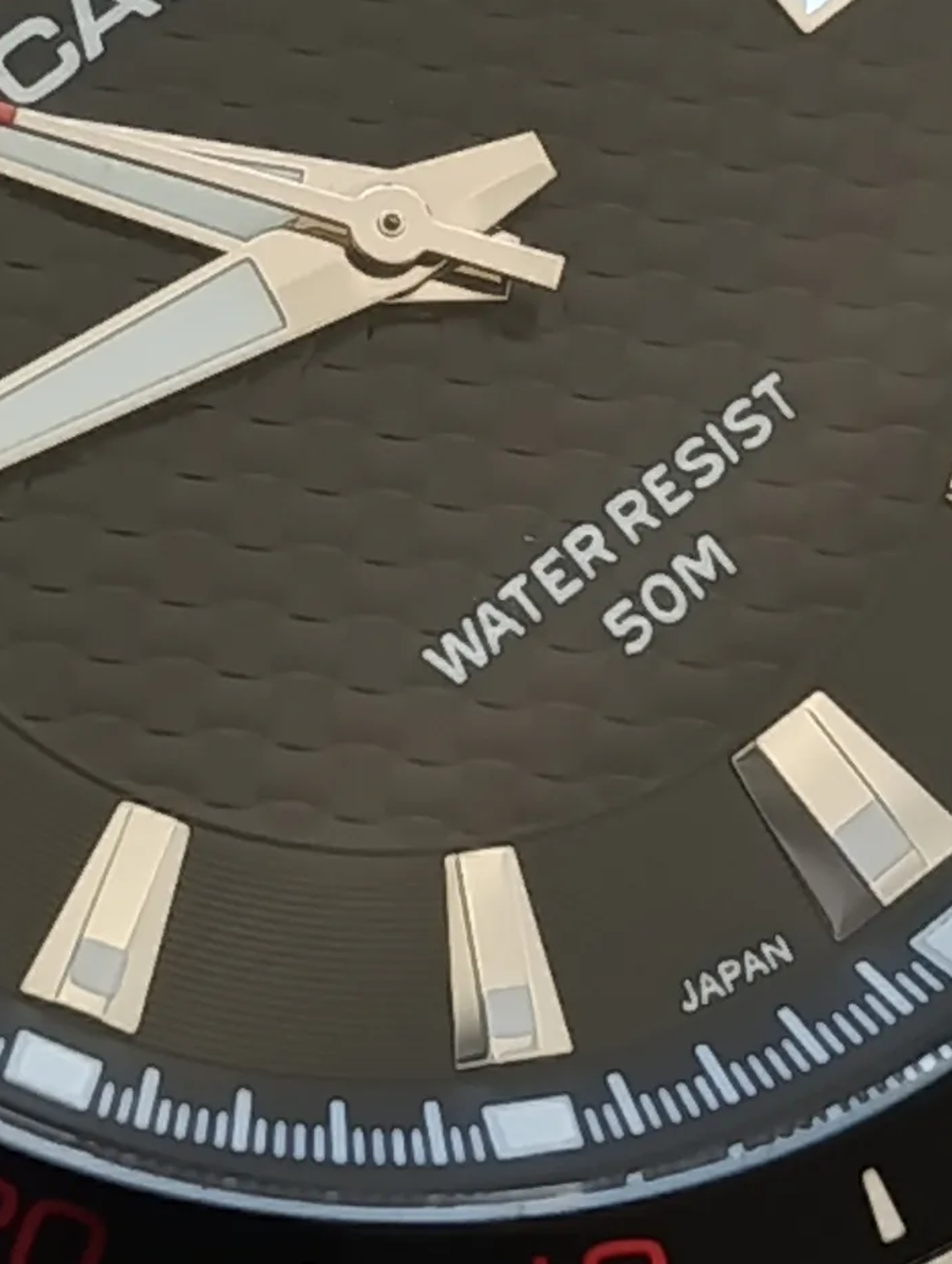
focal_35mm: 101
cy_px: 159
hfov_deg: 14.7
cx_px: 428
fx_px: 3693
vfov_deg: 19.1
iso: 100
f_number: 1.6
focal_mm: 6.14
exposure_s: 1/120
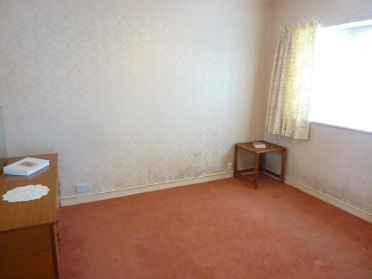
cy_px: 140
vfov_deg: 54.9
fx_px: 269
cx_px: 186
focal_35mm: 25
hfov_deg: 69.4
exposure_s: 1/25
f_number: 3.3
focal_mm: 4.1
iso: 400
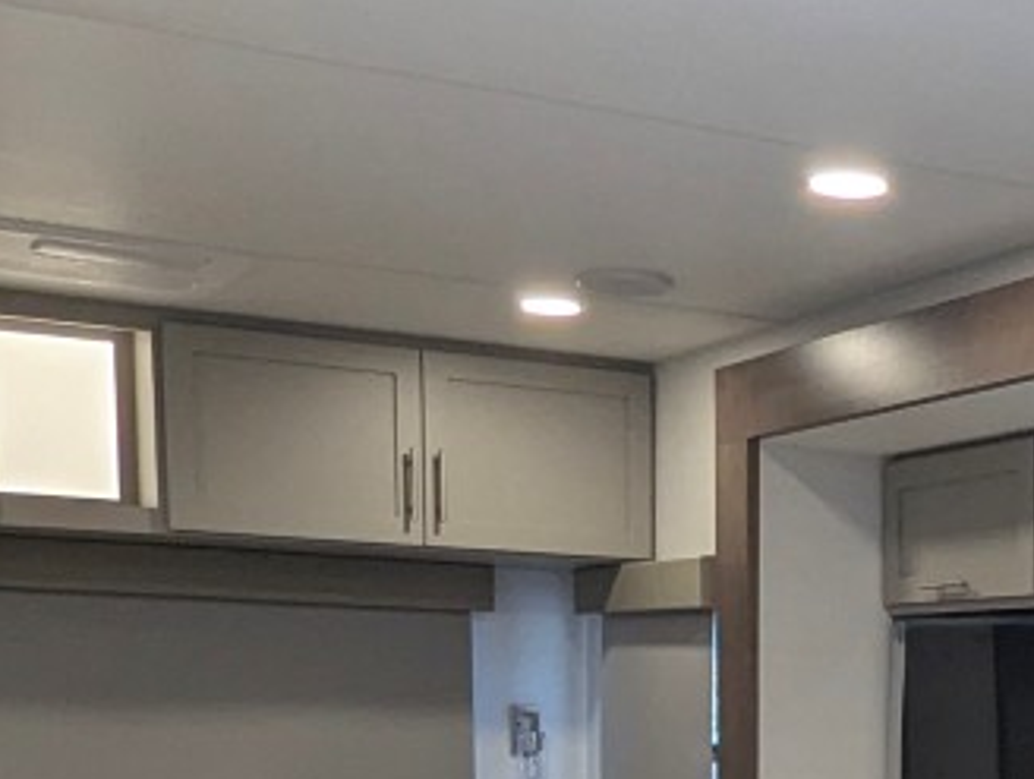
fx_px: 2034
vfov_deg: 19.8
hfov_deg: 27.3
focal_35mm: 68
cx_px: 979
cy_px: 1041
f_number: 2.2
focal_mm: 2.35
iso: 151
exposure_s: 1/130
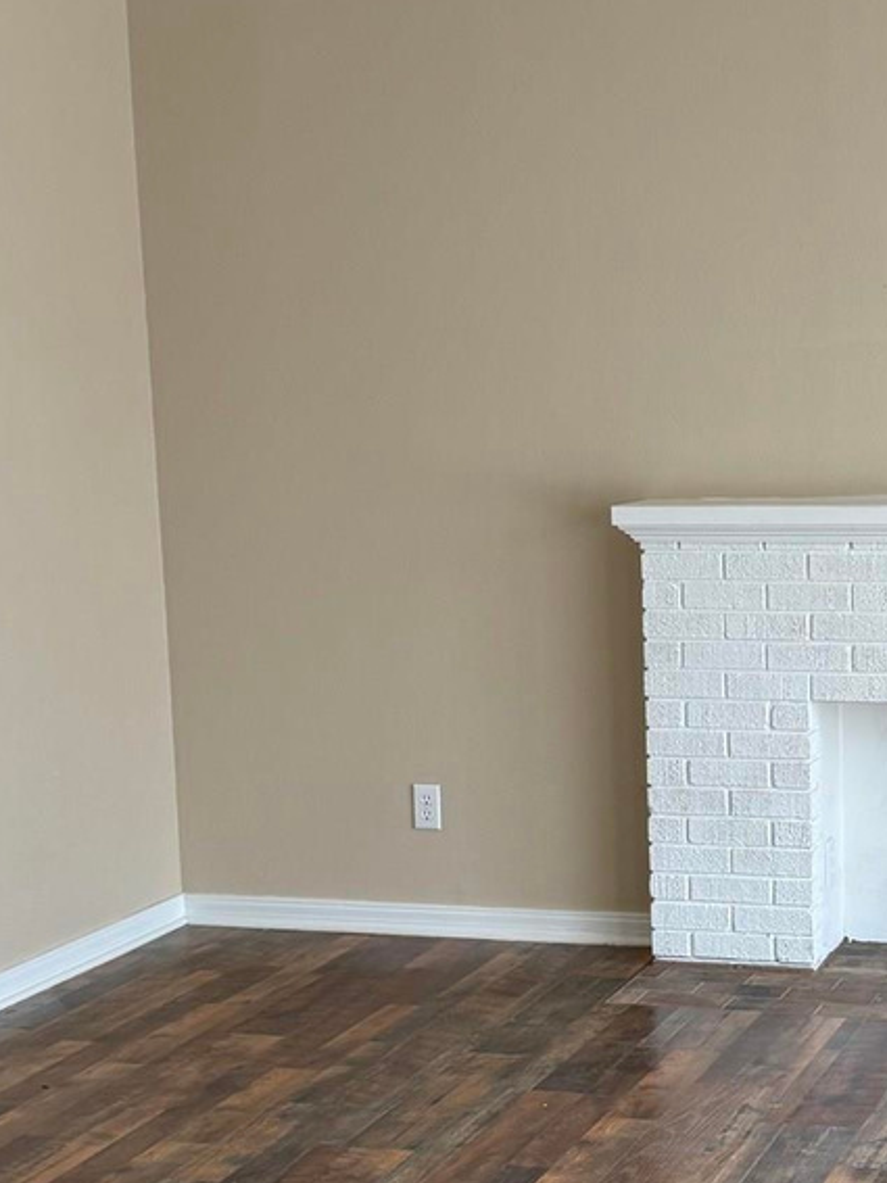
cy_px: 695
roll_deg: +0.9
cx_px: 747
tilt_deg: -7.2
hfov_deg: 22.2
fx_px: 2222
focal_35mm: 65
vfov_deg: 29.8
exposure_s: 1/121
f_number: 1.78
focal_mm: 6.76
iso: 100
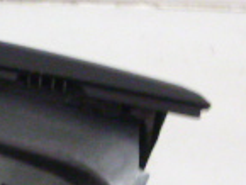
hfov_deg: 14.3
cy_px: 190
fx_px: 782
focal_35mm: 110
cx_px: -277
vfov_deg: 13.3
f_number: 3.9
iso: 400
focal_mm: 4.5
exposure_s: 1/13
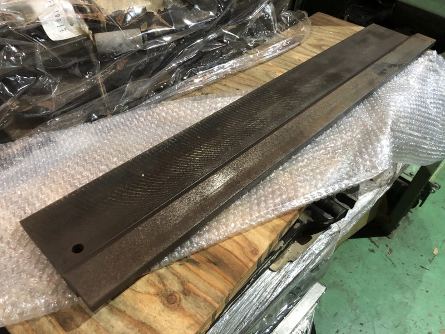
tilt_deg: -43.5
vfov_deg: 49.7
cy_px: 167
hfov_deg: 63.4
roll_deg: -3.7
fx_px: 360
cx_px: 222
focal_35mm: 28
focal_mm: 3.99
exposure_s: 1/13
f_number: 1.8
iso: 100
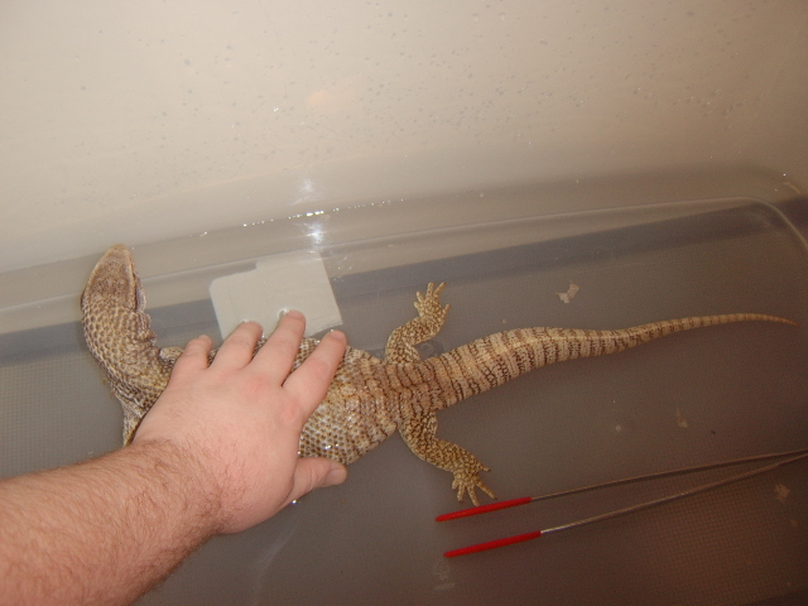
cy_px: 303
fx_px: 724
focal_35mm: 31
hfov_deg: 58.4
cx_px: 404
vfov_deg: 45.4
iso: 141
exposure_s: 1/30
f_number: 2.7
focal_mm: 8.13
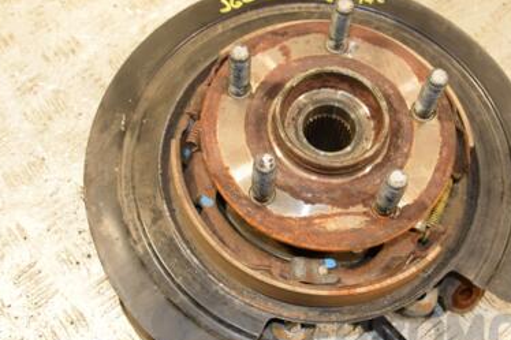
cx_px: 279
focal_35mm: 53
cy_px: 153
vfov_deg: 25.5
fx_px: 752
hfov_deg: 37.5
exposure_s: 1/200
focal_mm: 22
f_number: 7.1
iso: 800
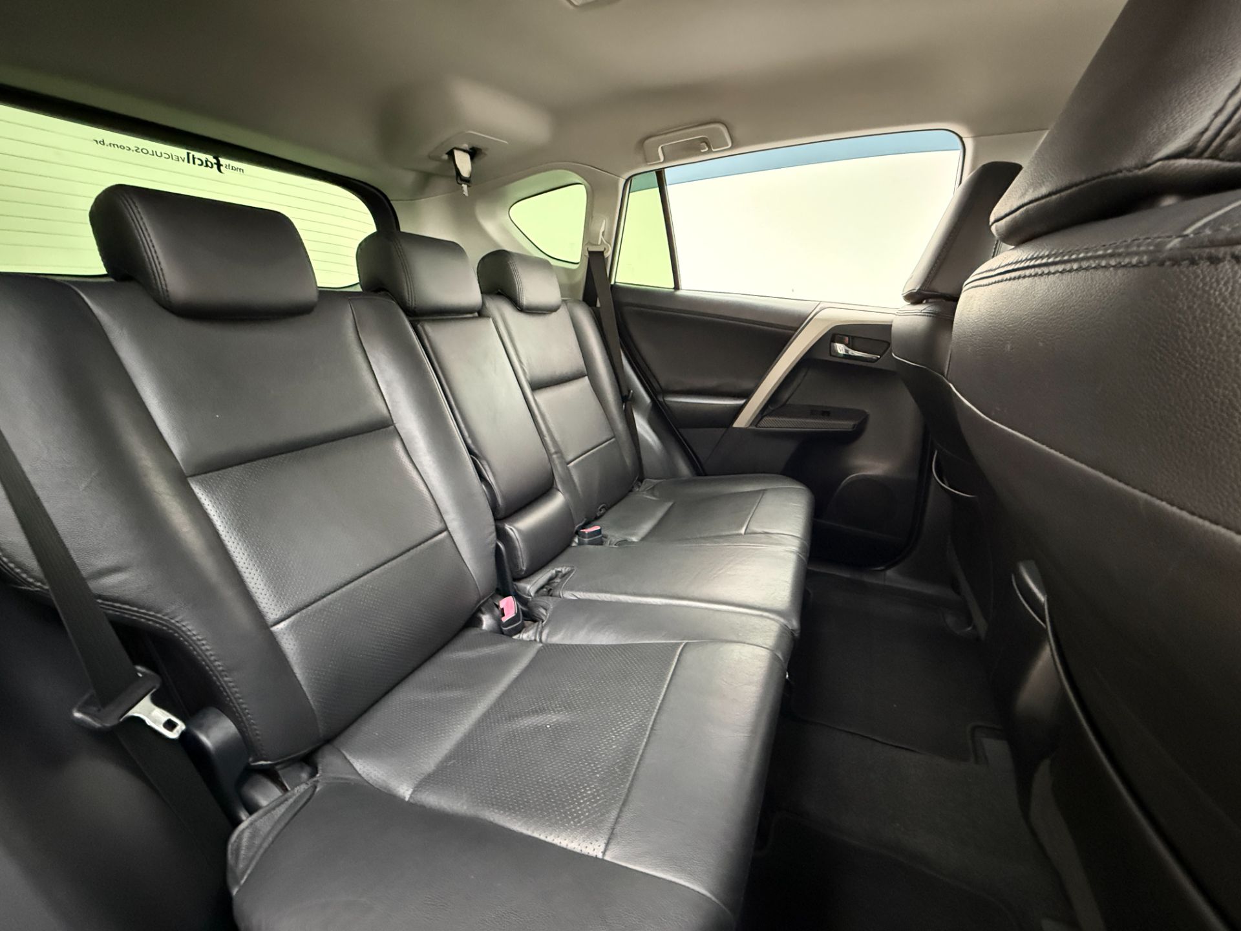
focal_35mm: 14
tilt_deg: -17.4
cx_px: 620
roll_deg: +0.0
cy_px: 466
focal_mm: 2.22
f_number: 2.2
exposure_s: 1/30
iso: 1250
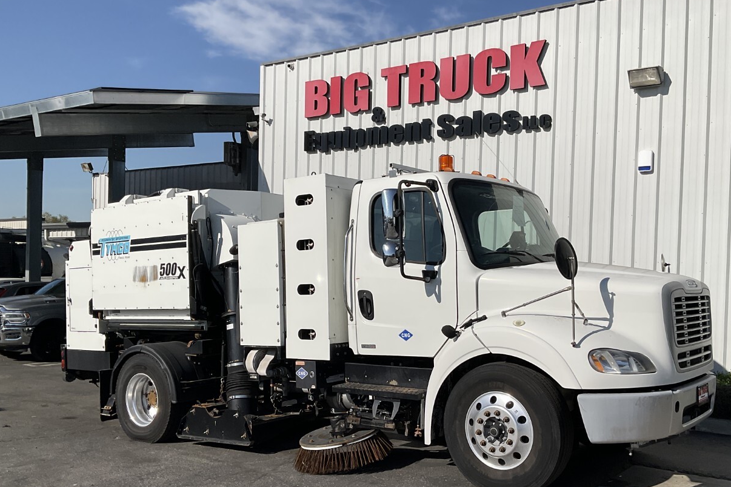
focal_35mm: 36
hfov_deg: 53.0
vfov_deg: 36.8
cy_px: 290
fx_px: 731
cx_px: 410
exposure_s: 1/5263
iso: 20
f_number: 1.8
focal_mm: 3
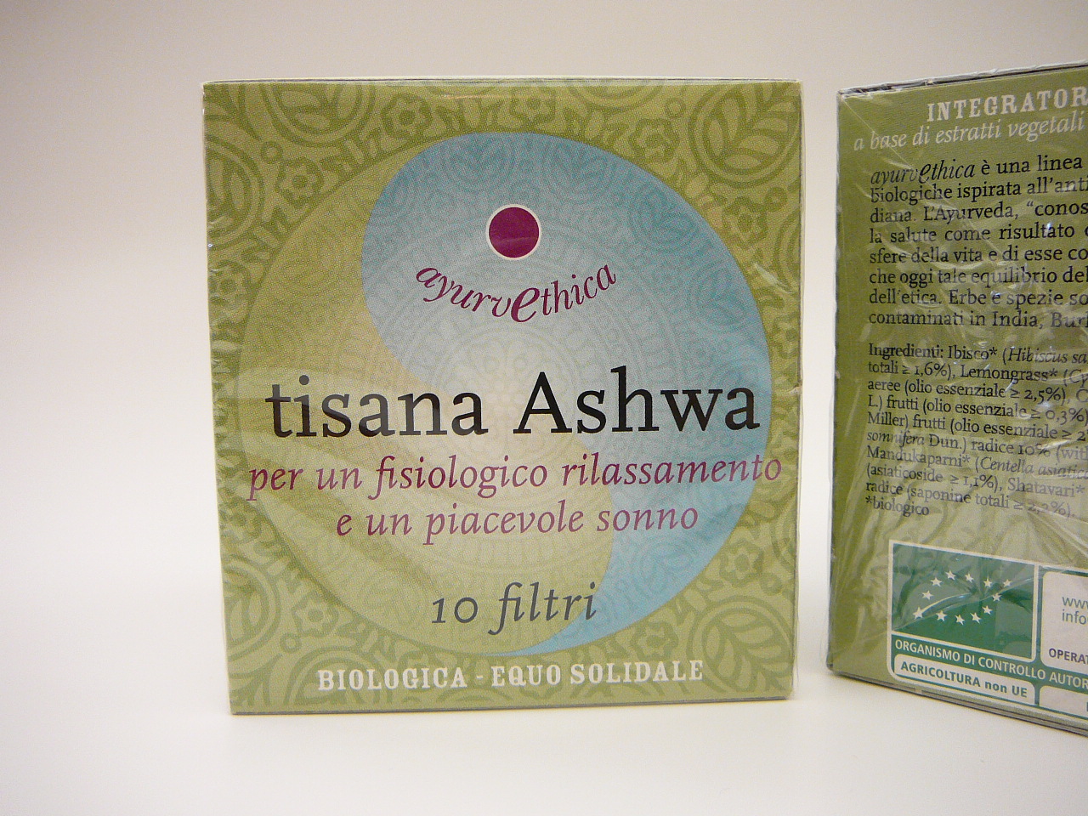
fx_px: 1100
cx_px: 544
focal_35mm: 35
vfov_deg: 40.7
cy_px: 408
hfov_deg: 52.6
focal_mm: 5.2
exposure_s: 1/15
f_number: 2.8
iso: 200
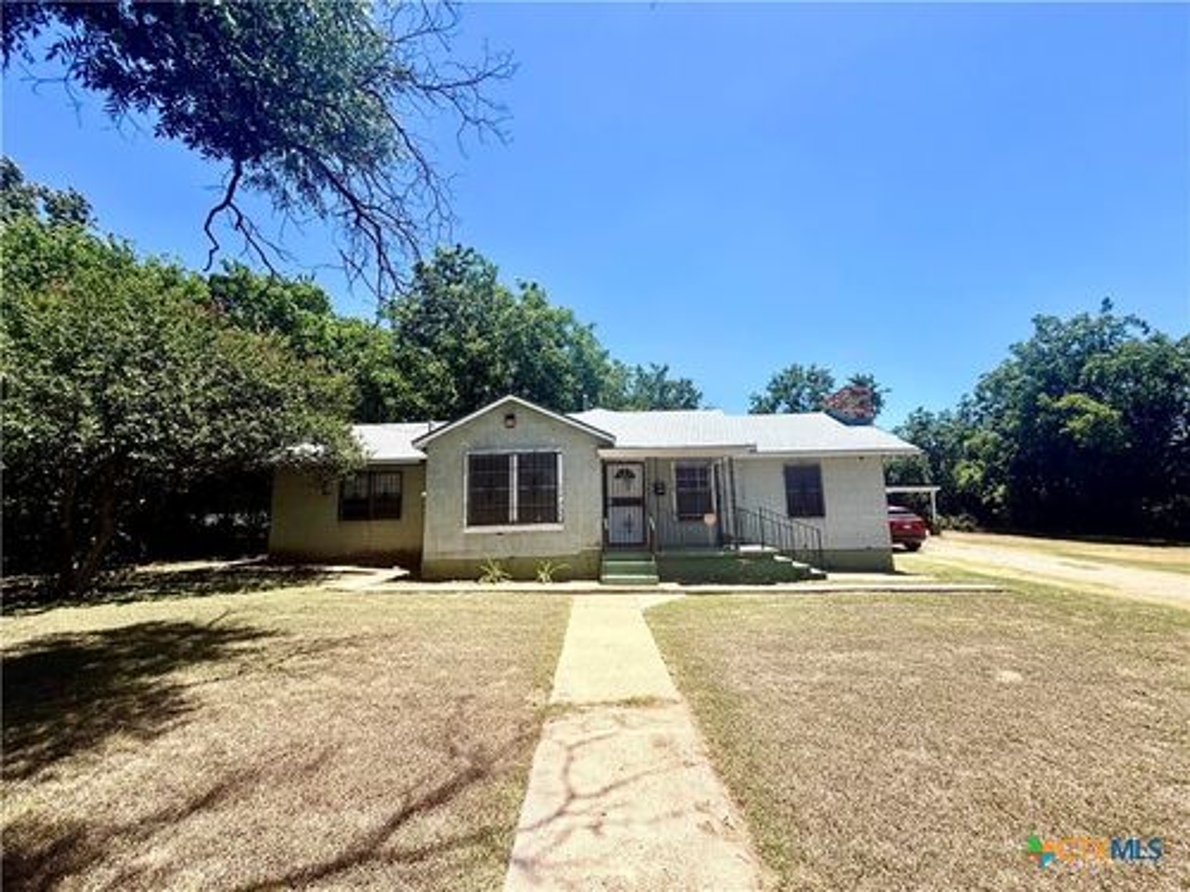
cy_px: 446
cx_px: 595
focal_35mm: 14
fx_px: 481
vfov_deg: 85.7
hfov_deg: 102.1
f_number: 2.2
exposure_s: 1/770
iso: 32
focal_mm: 2.22
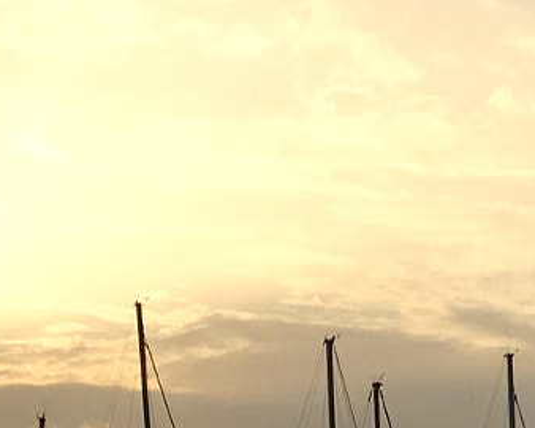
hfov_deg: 13.6
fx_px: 2121
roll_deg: -0.8
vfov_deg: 10.4
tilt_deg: -5.3
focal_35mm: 134
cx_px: 793
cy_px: 911
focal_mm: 4.15
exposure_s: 1/1130
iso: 32
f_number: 2.2
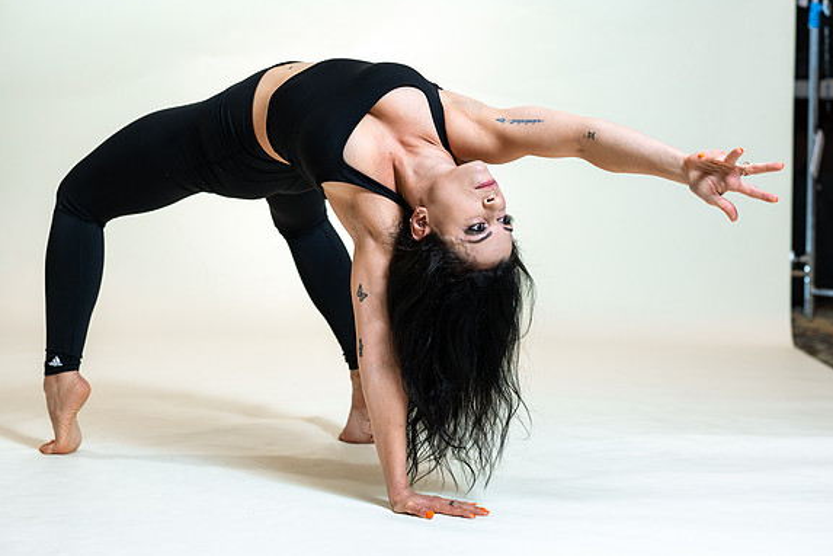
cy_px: 276
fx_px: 1990
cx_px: 420
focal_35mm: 86
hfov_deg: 23.6
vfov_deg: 15.9
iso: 320
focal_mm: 85
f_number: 4
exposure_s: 1/160
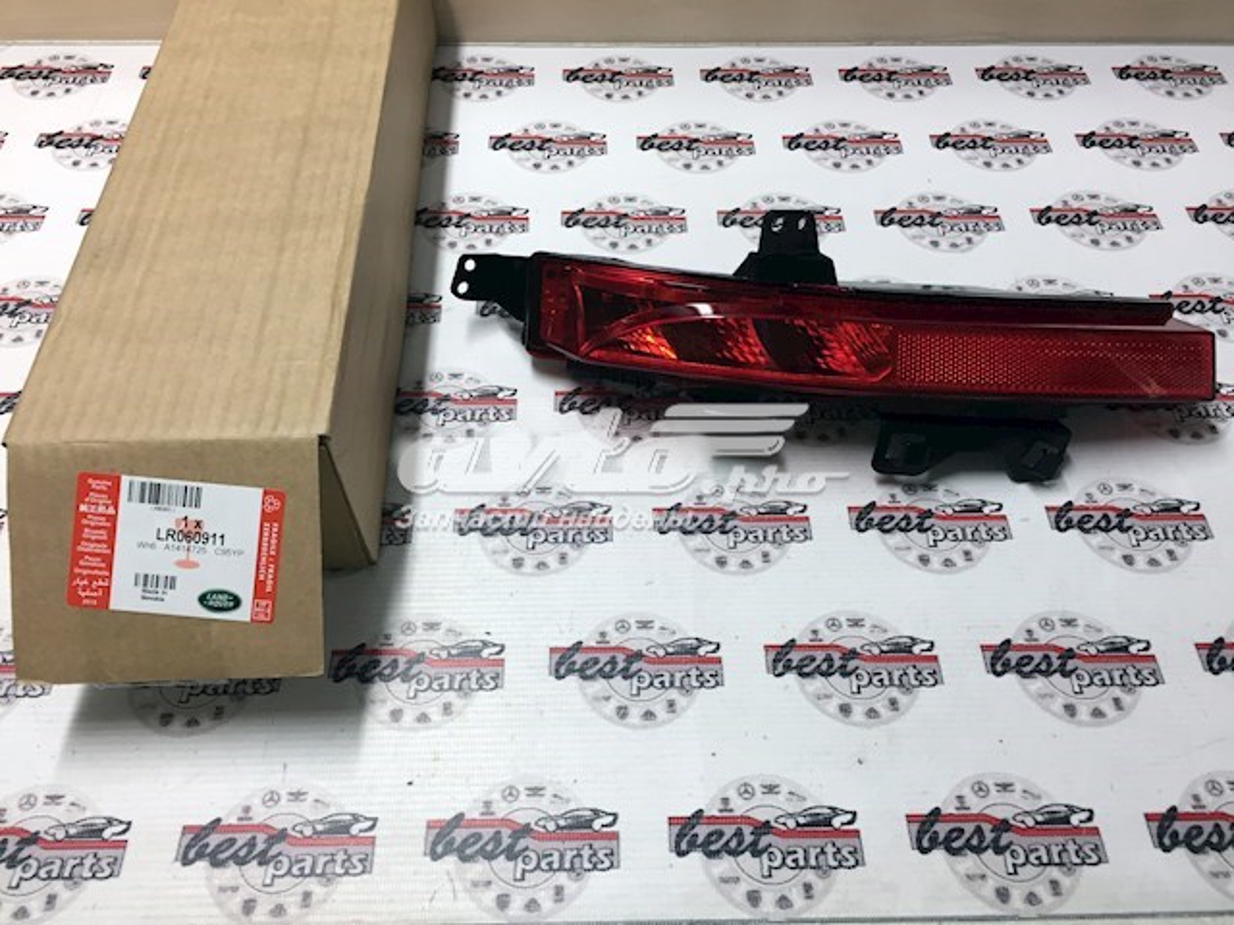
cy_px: 462
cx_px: 617
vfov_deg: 48.2
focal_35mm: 29
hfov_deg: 61.7
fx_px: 1034
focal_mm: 4.15
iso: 100
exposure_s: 1/33
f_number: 2.2
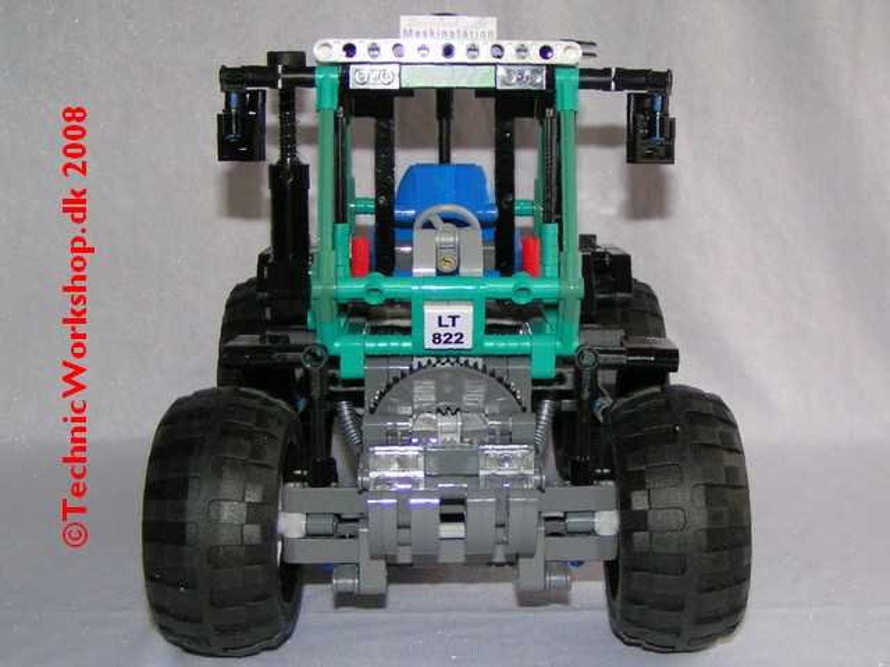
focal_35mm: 38
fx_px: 977
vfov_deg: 37.7
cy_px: 334
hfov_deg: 49.0
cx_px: 445
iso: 200
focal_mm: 5.8
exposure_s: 1/40
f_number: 2.8
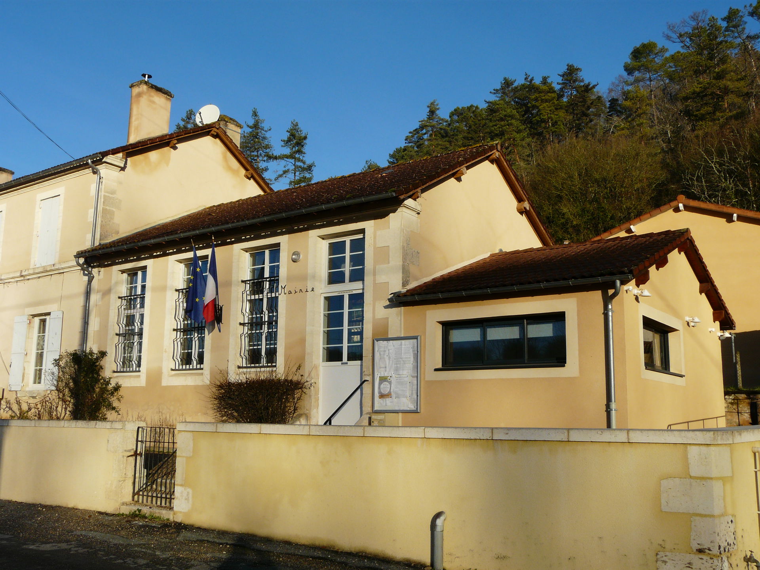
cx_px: 380
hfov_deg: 52.6
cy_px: 285
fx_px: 768
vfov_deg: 40.7
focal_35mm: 35
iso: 100
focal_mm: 5.7
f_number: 5.6
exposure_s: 1/400
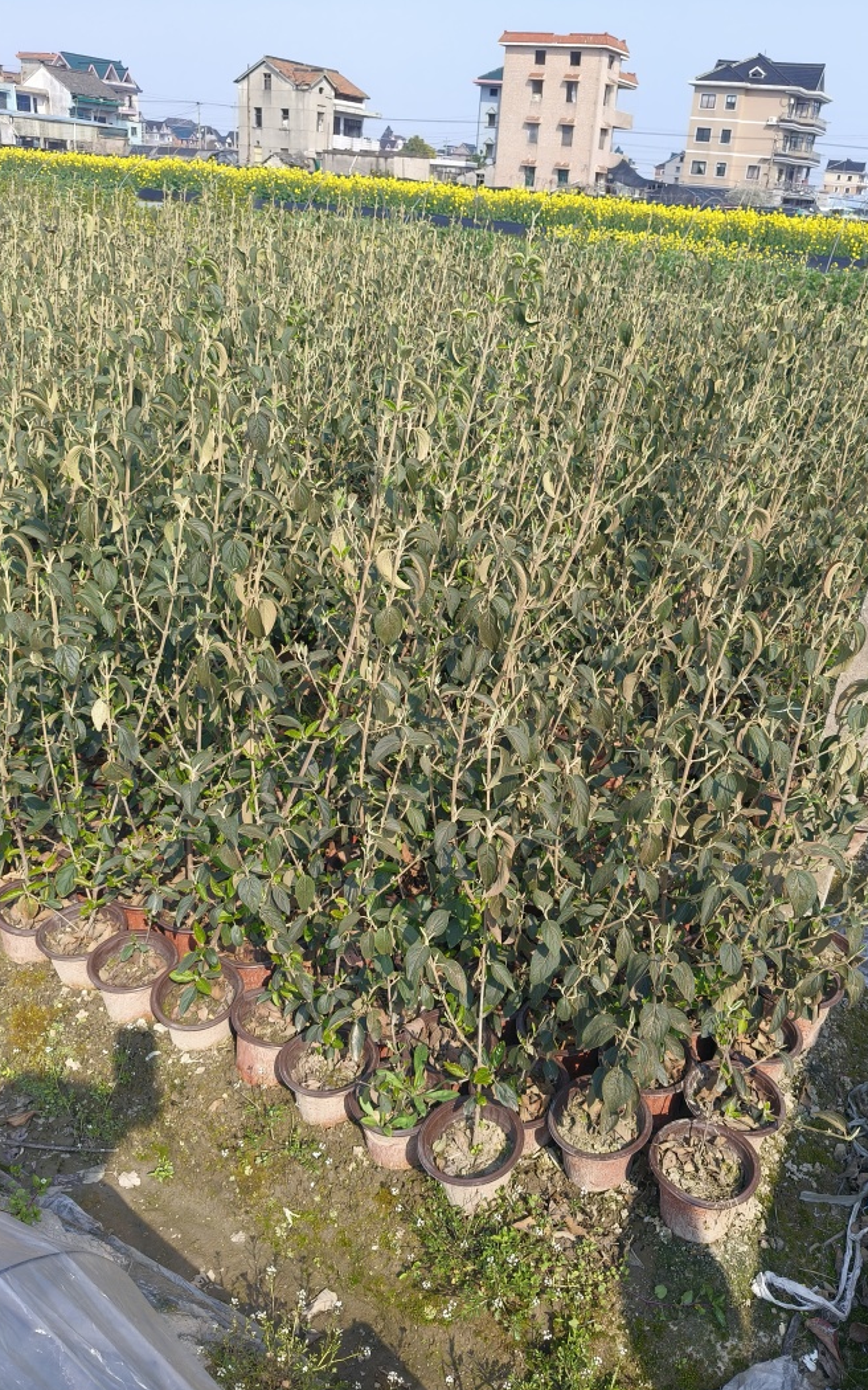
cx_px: 480
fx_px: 1060
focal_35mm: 28
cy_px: 694
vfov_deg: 66.5
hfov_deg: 44.5
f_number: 1.8
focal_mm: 4.84
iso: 80
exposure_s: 1/1664
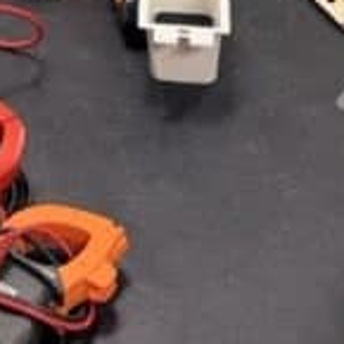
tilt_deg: -18.4
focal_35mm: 150
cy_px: -624
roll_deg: +1.9
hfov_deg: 11.5
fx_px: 1686
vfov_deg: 9.6
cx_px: -45
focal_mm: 6.76
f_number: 1.78
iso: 125
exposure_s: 1/65
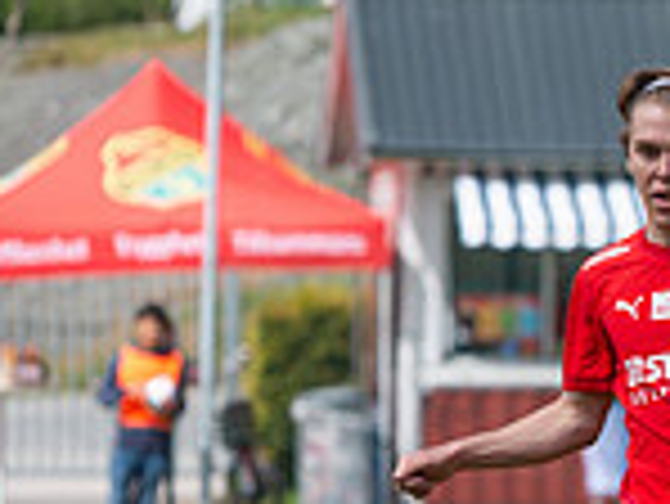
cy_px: 331
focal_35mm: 938
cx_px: 643
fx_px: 18170
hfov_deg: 2.1
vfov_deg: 1.6
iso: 110
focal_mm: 200
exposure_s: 1/1600
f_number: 4
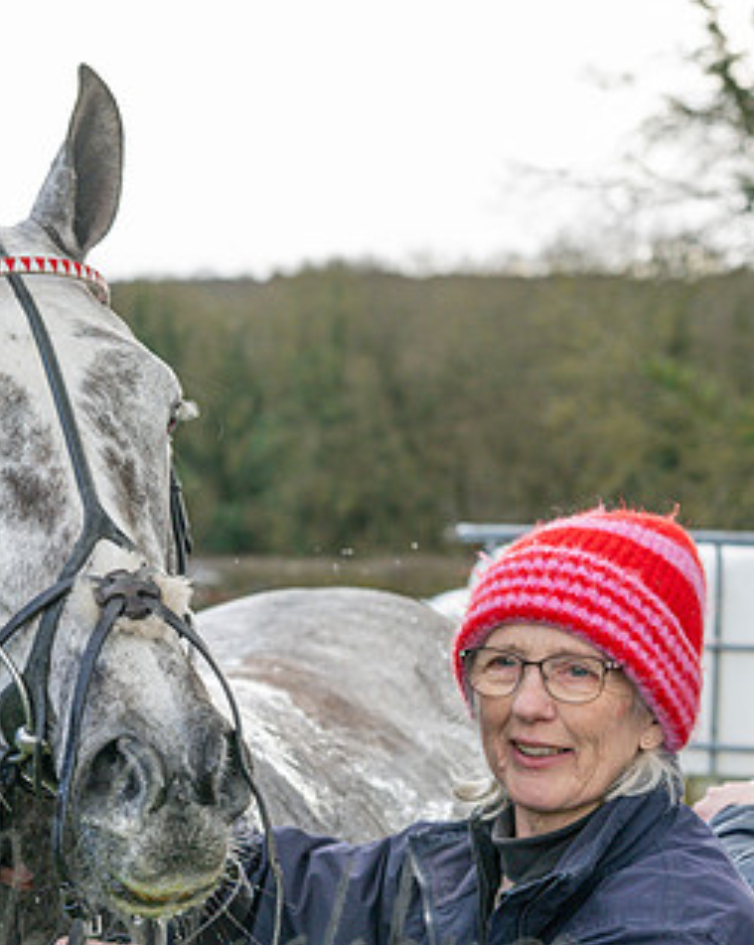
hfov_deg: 11.1
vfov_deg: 13.9
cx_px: -17
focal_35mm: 138
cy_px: 638
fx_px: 3855
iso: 400
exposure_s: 1/800
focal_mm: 46
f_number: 4
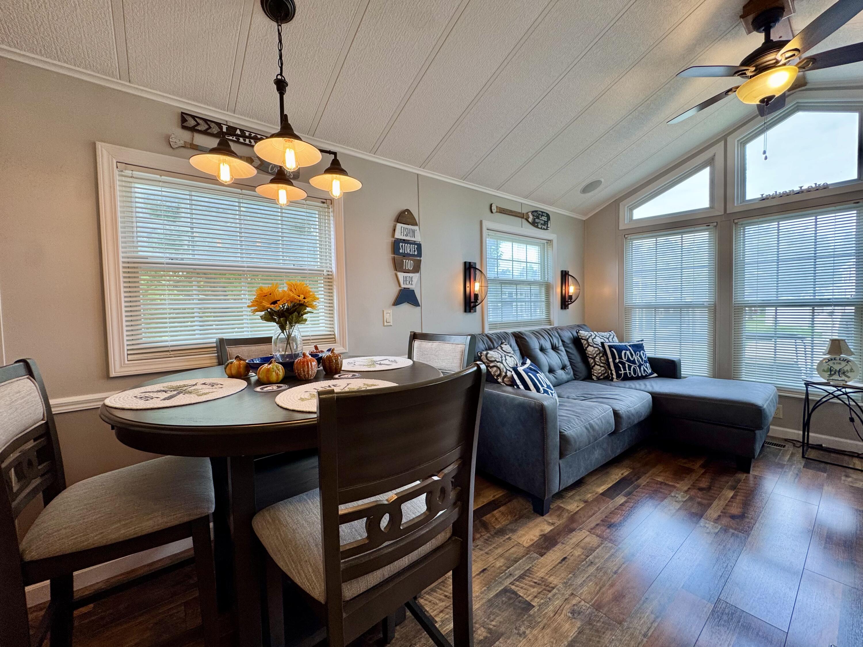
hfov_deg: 102.1
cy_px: 324
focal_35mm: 14
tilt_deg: -4.2
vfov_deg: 85.7
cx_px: 432
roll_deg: -0.2
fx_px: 349
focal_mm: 2.22
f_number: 2.2
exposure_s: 1/120
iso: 80
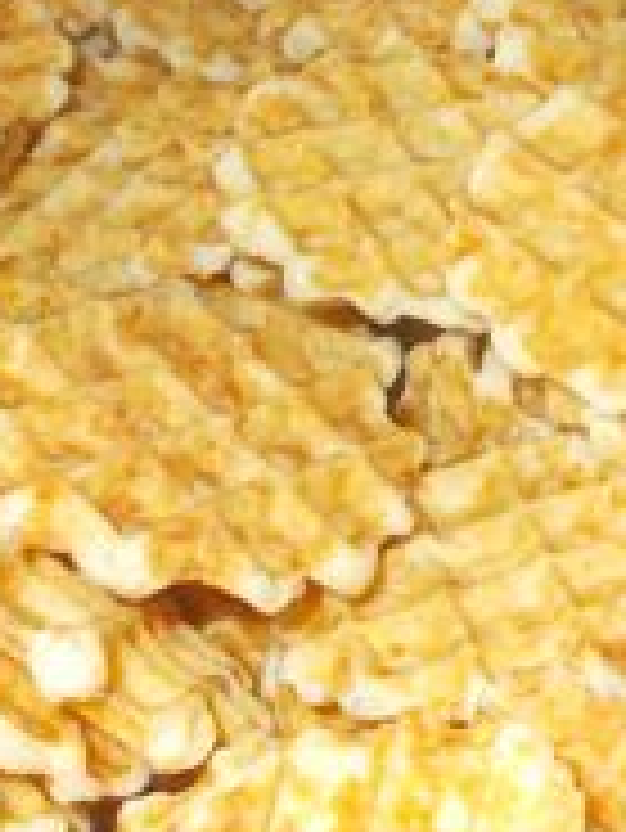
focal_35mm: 84
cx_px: 752
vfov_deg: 23.3
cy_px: 369
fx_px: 2023
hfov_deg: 16.8
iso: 200
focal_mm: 4.6
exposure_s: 1/25
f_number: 3.2
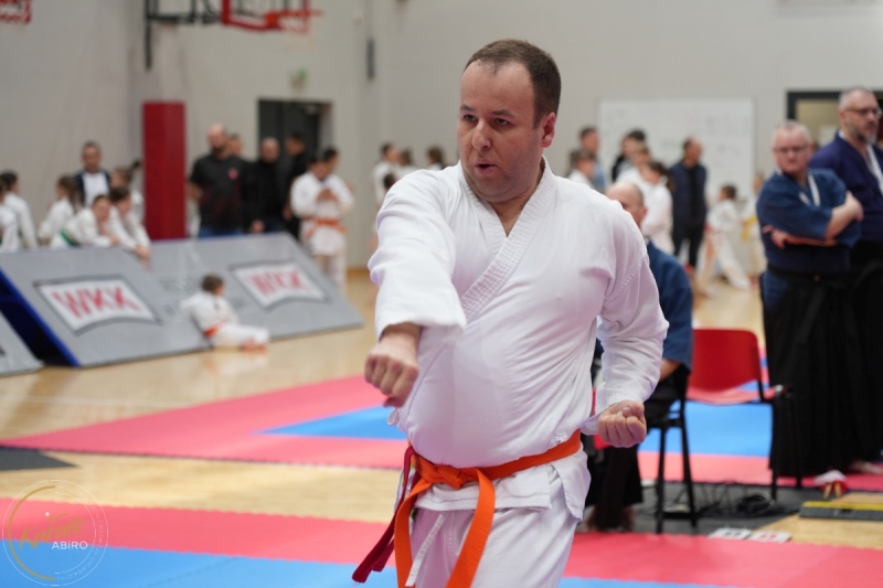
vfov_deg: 13.4
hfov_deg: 20.0
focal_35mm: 102
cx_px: 442
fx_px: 2501
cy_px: 294
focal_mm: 102
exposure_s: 1/200
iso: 800
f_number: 4
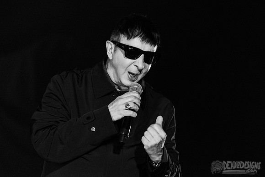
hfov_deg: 3.1
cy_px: 78
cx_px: 148
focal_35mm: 669
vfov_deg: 2.1
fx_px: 4923
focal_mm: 600
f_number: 6.3
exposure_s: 1/200
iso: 4000
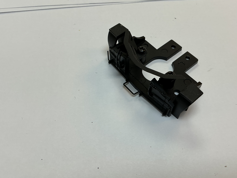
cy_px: 80
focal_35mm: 34
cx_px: 131
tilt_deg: -56.5
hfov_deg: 53.9
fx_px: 233
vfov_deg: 41.7
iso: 20
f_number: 1.8
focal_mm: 3
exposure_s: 1/100
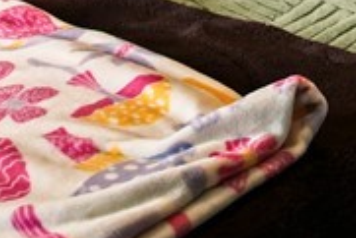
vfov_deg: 10.9
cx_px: 373
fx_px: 1009
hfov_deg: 19.3
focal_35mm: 102
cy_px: -369
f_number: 8
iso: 500
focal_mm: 17
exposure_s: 1
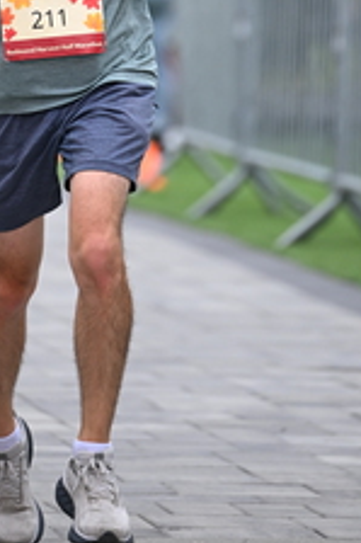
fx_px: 7411
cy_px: -119
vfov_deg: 4.2
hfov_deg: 2.8
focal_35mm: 492
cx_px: 86
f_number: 2.8
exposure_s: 1/2000
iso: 640
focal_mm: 200
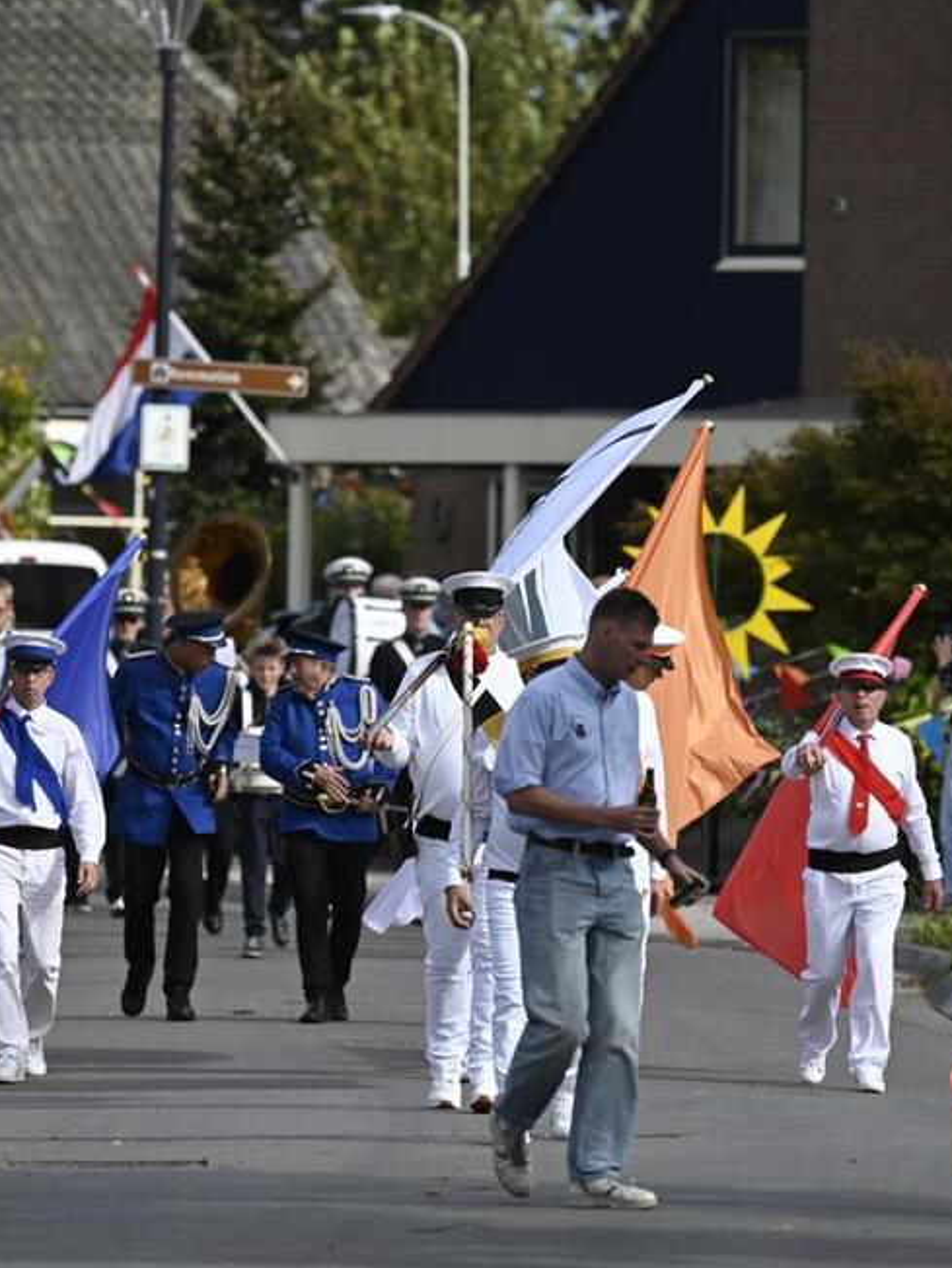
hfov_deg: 2.5
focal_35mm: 585
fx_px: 21430
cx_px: 452
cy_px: 634
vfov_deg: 3.4
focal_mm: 400
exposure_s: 1/1600
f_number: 5.6
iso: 320
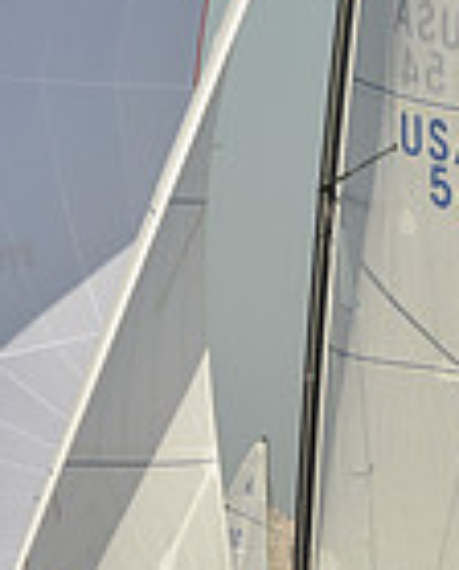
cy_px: 45
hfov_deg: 2.0
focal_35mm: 781
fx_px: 13204
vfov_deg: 2.5
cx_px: 248
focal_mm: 200
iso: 280
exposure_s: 1/1600
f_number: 8
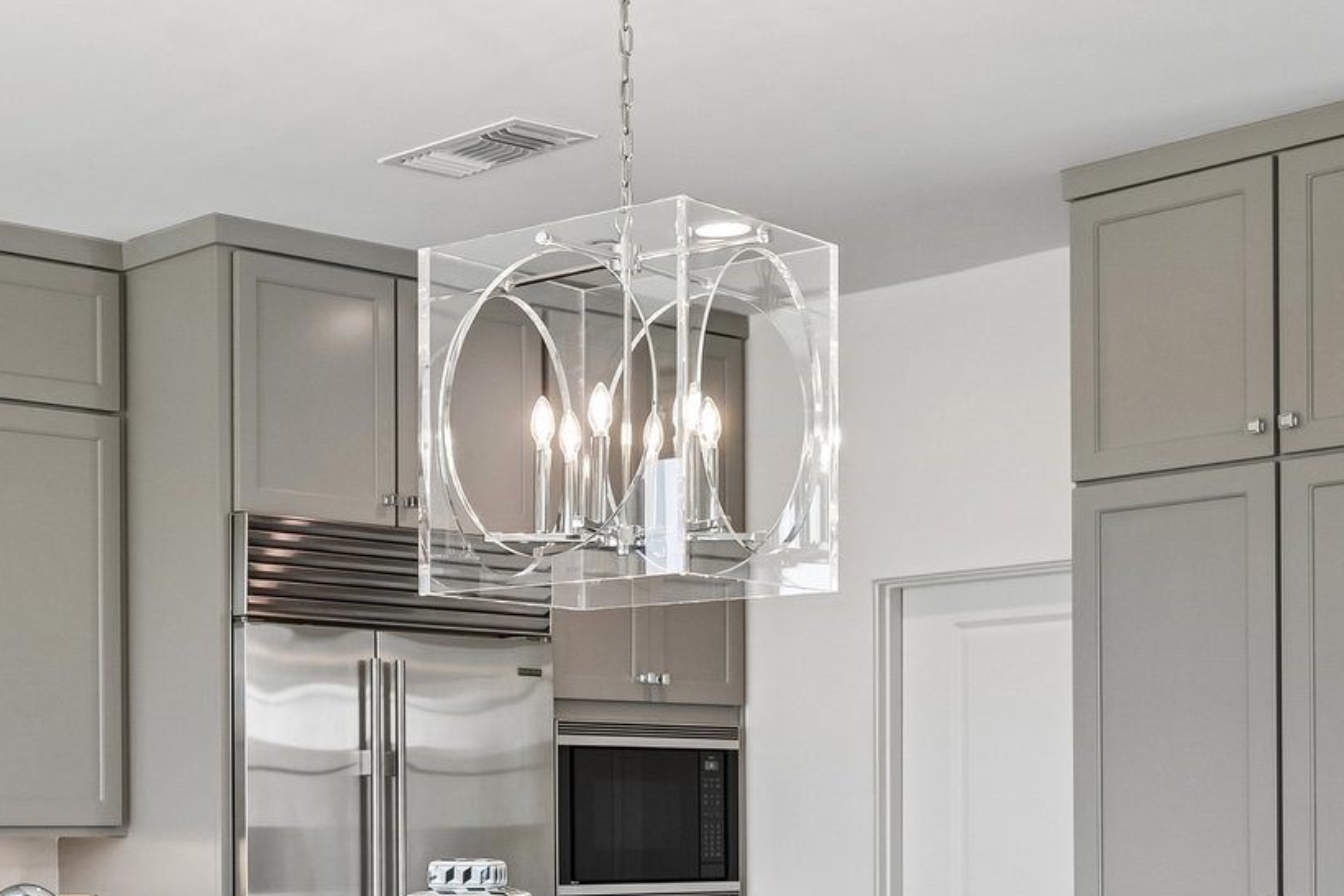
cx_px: -8
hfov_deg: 30.4
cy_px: 831
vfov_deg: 21.6
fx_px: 2286
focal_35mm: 61
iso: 400
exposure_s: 1/60
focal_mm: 24.5
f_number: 8
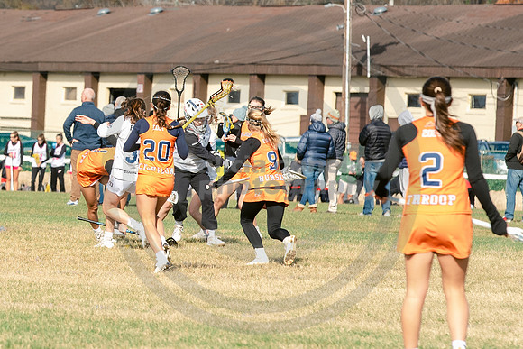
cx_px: -127
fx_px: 7074
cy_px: 138
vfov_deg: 2.8
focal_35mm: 487
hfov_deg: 4.2
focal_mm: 155
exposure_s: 1/1600
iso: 250
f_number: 5
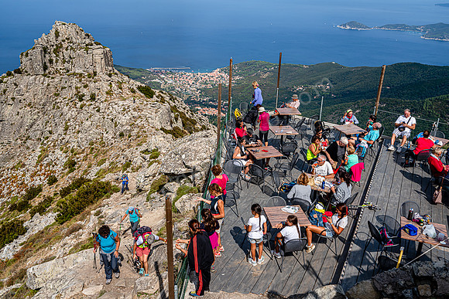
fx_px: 424
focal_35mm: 34
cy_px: 150
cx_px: 224
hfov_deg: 55.8
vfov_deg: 38.9
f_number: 8
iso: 100
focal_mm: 34
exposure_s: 1/400
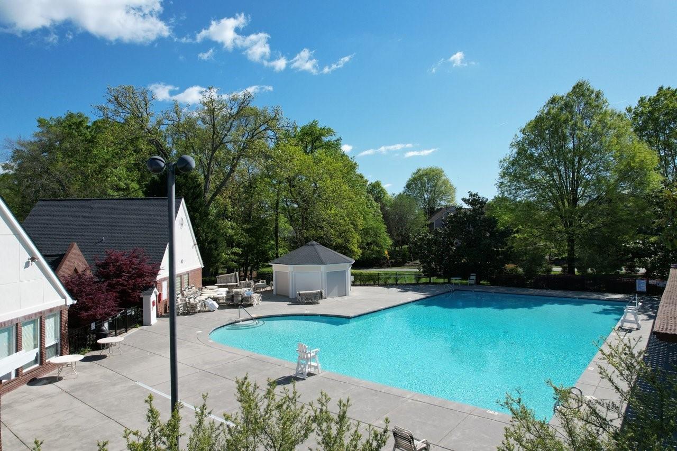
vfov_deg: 57.2
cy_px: 226
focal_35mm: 22
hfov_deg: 78.6
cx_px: 338
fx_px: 414
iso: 110
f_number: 2.8
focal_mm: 8.38
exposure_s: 1/2500
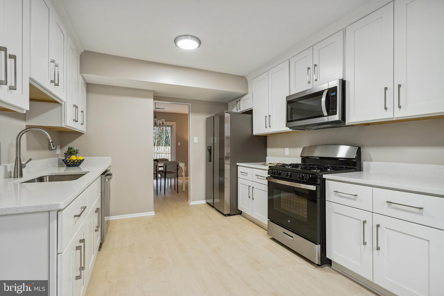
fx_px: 197
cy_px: 148
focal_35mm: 16
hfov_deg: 96.7
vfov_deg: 73.7
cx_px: 222
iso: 500
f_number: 6.3
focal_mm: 16
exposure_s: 1/30
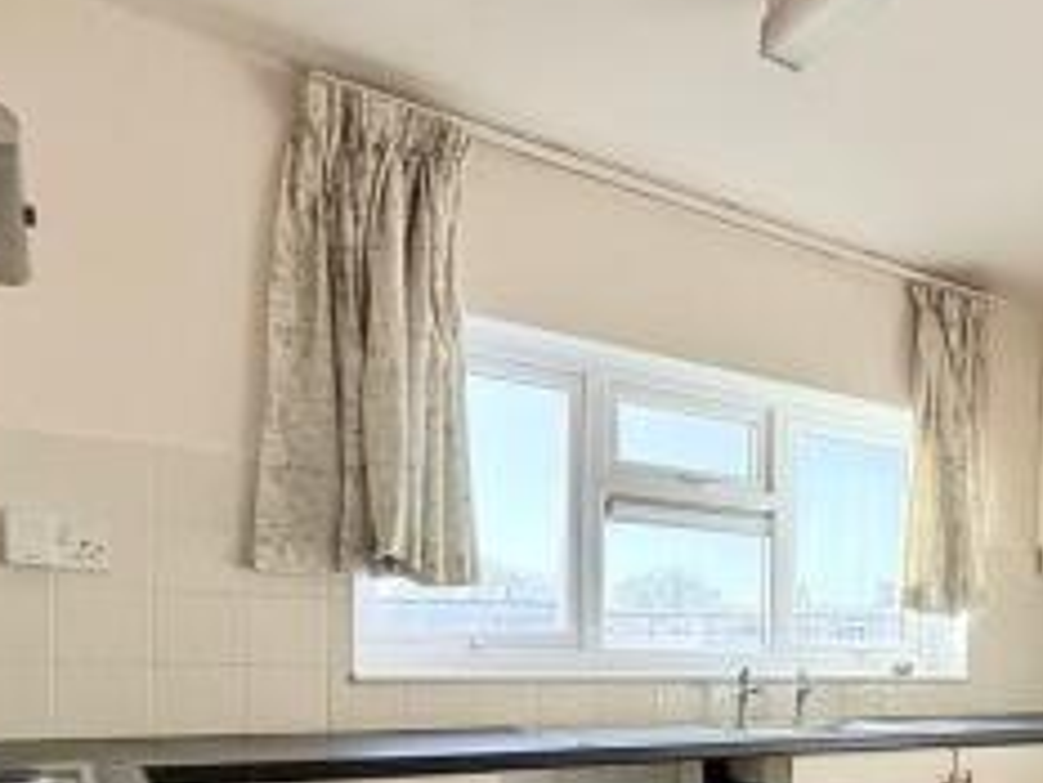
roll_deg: -1.4
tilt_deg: -1.9
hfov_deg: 45.2
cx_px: 1023
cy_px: 691
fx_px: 1055
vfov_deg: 38.2
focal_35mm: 35
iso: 64
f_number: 2.2
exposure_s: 1/183
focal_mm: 2.22
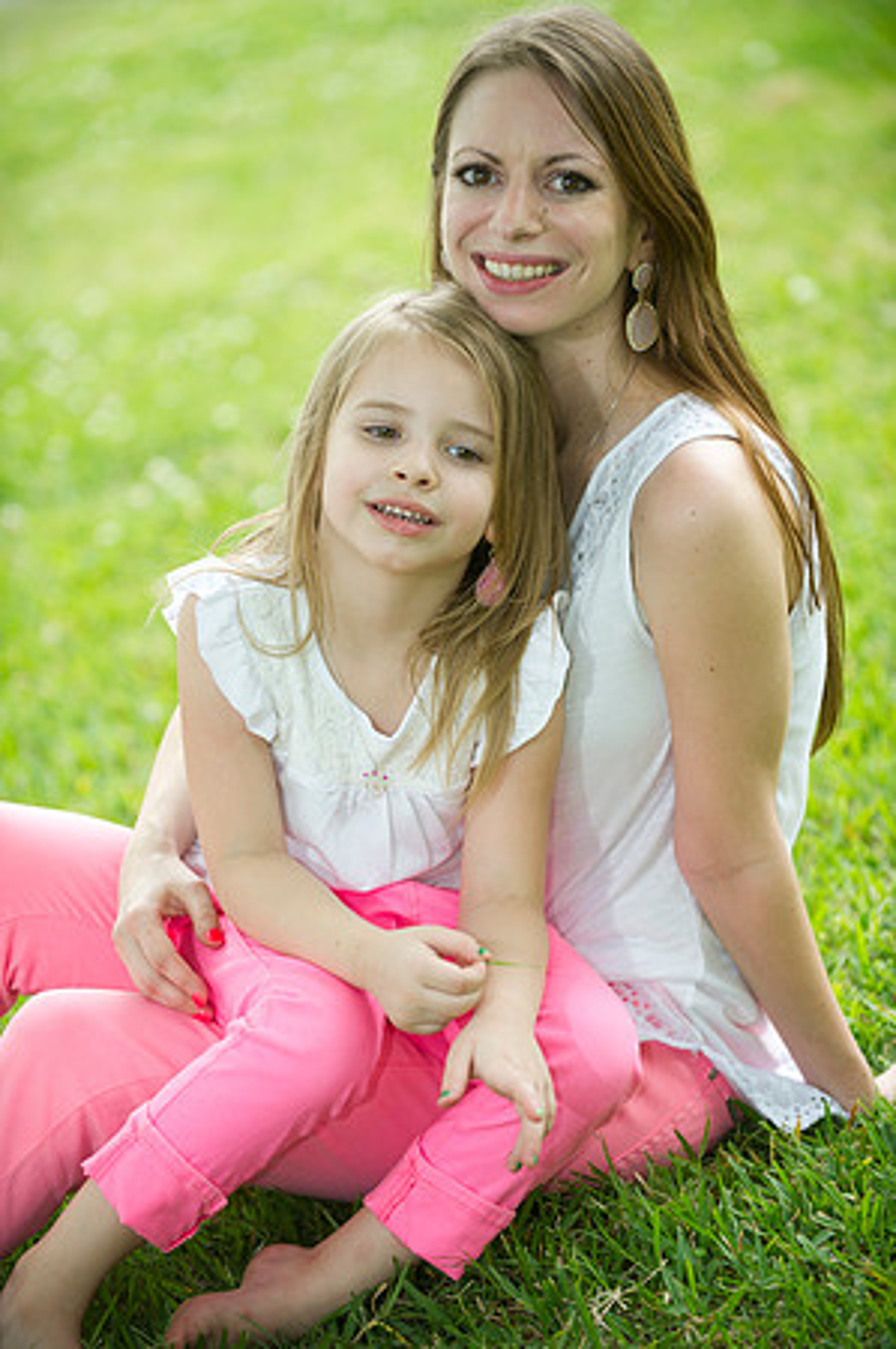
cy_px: 674
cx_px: 448
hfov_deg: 10.5
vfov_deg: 15.8
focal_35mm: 130
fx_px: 4864
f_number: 2.8
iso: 200
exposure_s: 1/200
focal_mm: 130
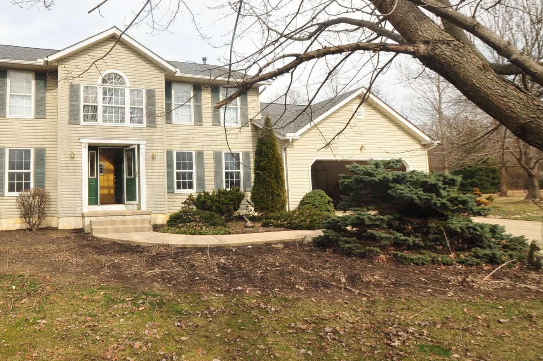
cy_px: 152
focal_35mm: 23
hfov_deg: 73.7
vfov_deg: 54.8
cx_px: 179
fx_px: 347
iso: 400
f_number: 10
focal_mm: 10
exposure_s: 1/400
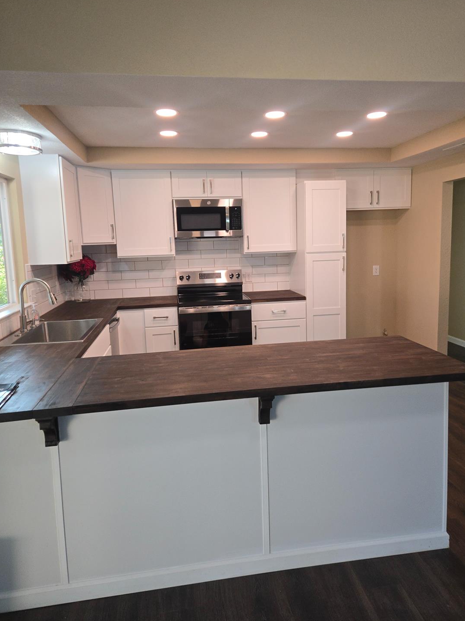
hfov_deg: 56.8
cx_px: 236
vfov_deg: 71.6
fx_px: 430
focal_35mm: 24
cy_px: 311
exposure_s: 1/120
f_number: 1.8
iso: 100
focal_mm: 5.4
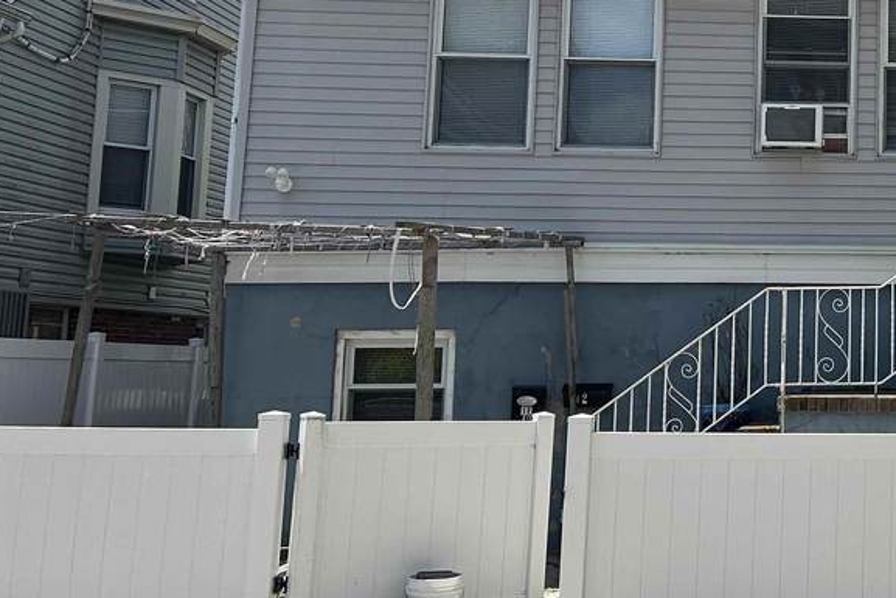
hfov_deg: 30.5
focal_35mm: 60
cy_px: 126
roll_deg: -0.2
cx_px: 936
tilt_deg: +8.8
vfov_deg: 22.4
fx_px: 1494
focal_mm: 5.7
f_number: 1.5
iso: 50
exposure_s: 1/4630
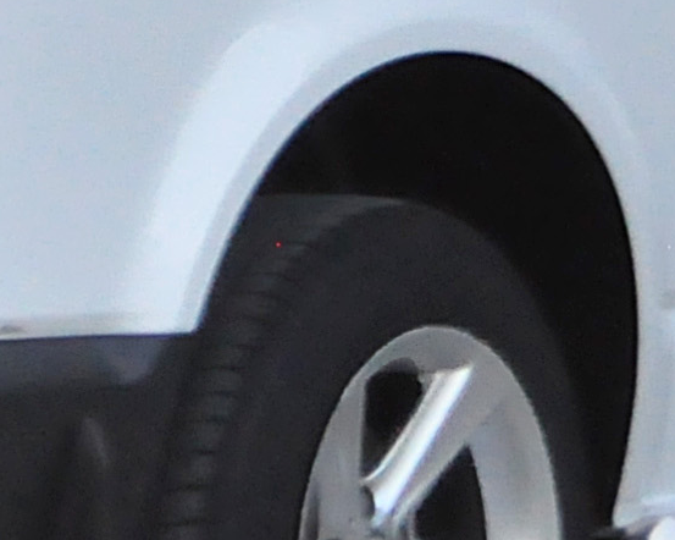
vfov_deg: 2.6
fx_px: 11975
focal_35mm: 600
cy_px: -241
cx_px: 154
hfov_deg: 3.2
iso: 2500
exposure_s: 1/1600
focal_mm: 55
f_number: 6.3
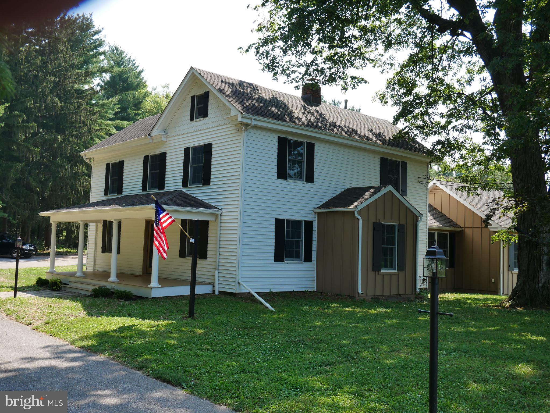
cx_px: 275
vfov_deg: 39.7
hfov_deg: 51.3
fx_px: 572
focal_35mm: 36
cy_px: 206
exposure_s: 1/250
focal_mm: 18
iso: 200
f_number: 6.3
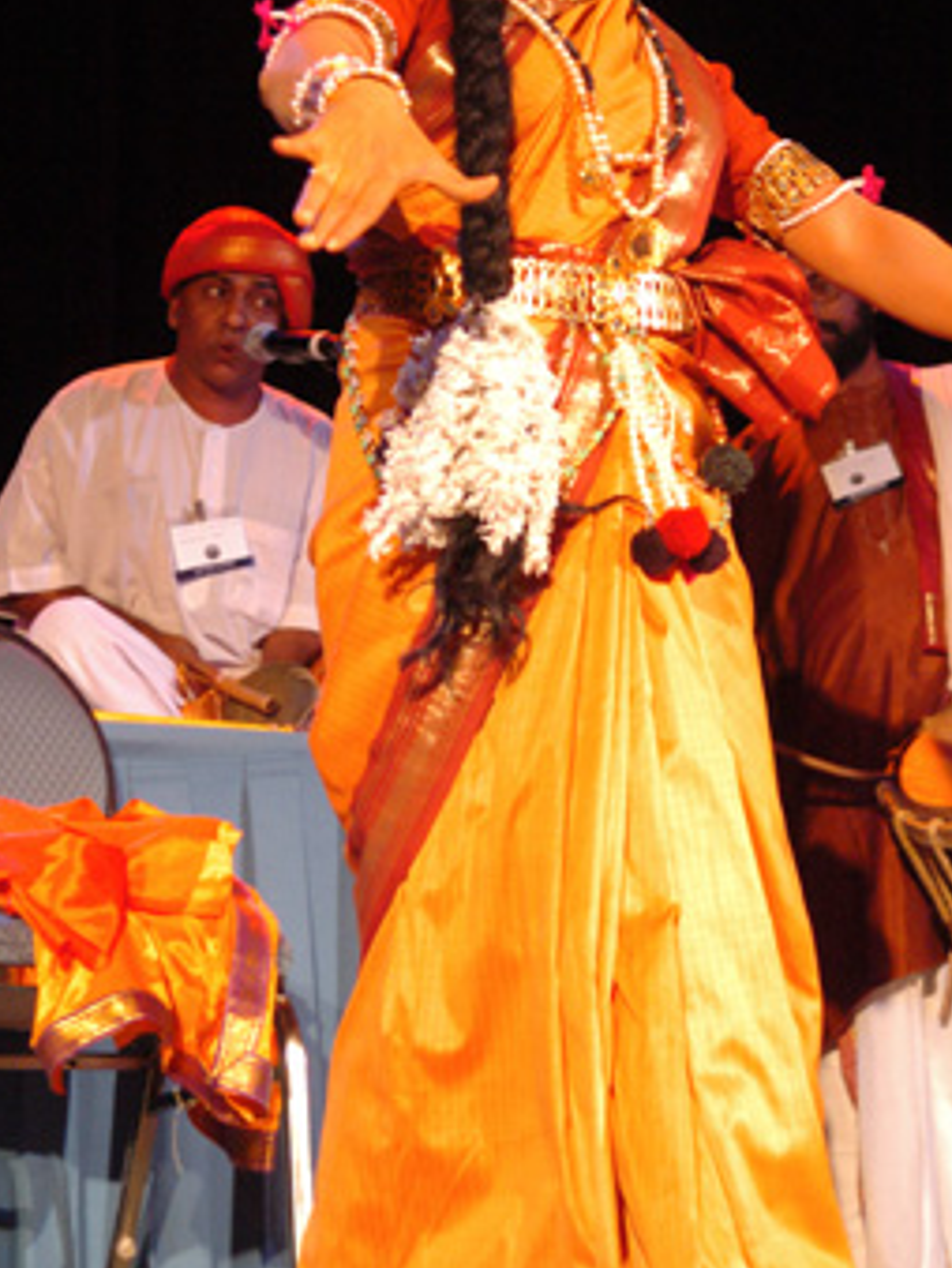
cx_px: 632
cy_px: 424
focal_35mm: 97
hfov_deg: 15.2
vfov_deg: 20.2
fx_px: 3552
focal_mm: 38
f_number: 2.8
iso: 800
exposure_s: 1/100
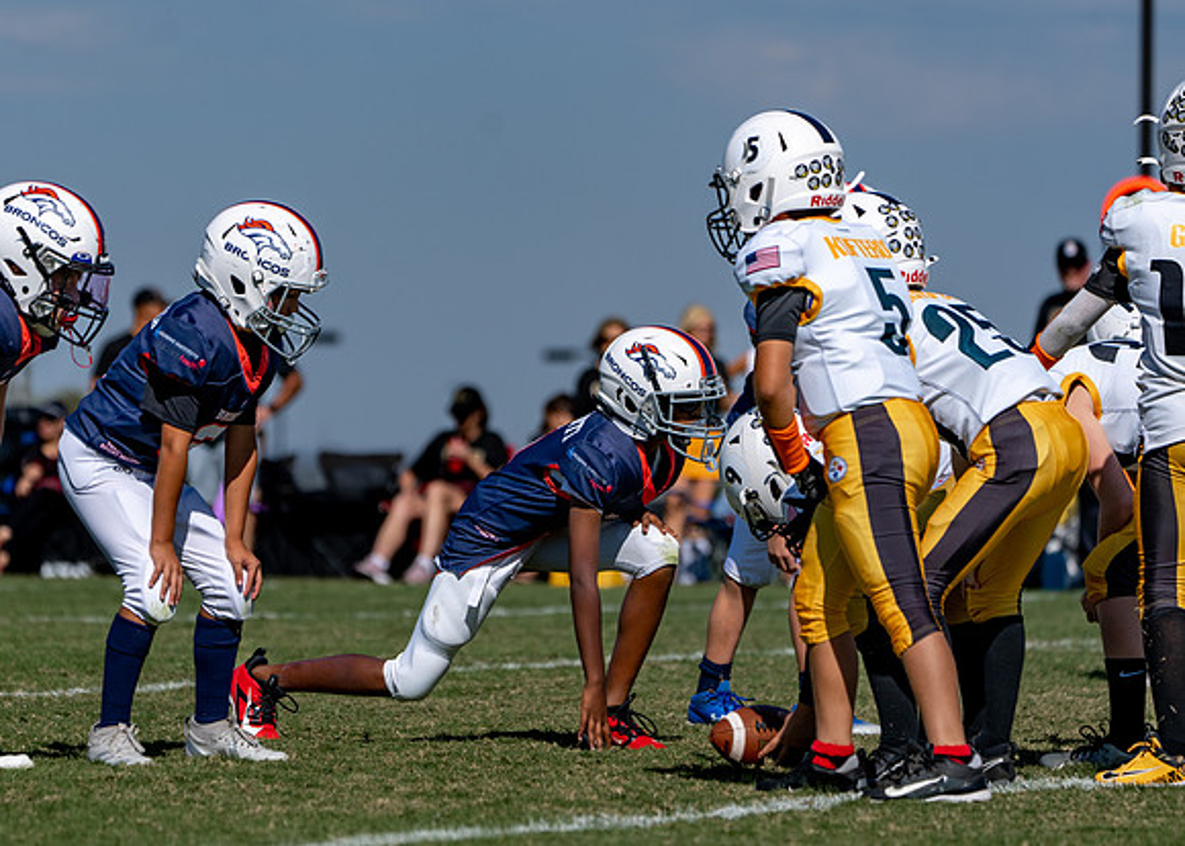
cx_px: 470
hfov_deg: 6.8
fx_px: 9901
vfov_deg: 4.9
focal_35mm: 294
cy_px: 449
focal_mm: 247
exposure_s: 1/1600
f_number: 5.6
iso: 125
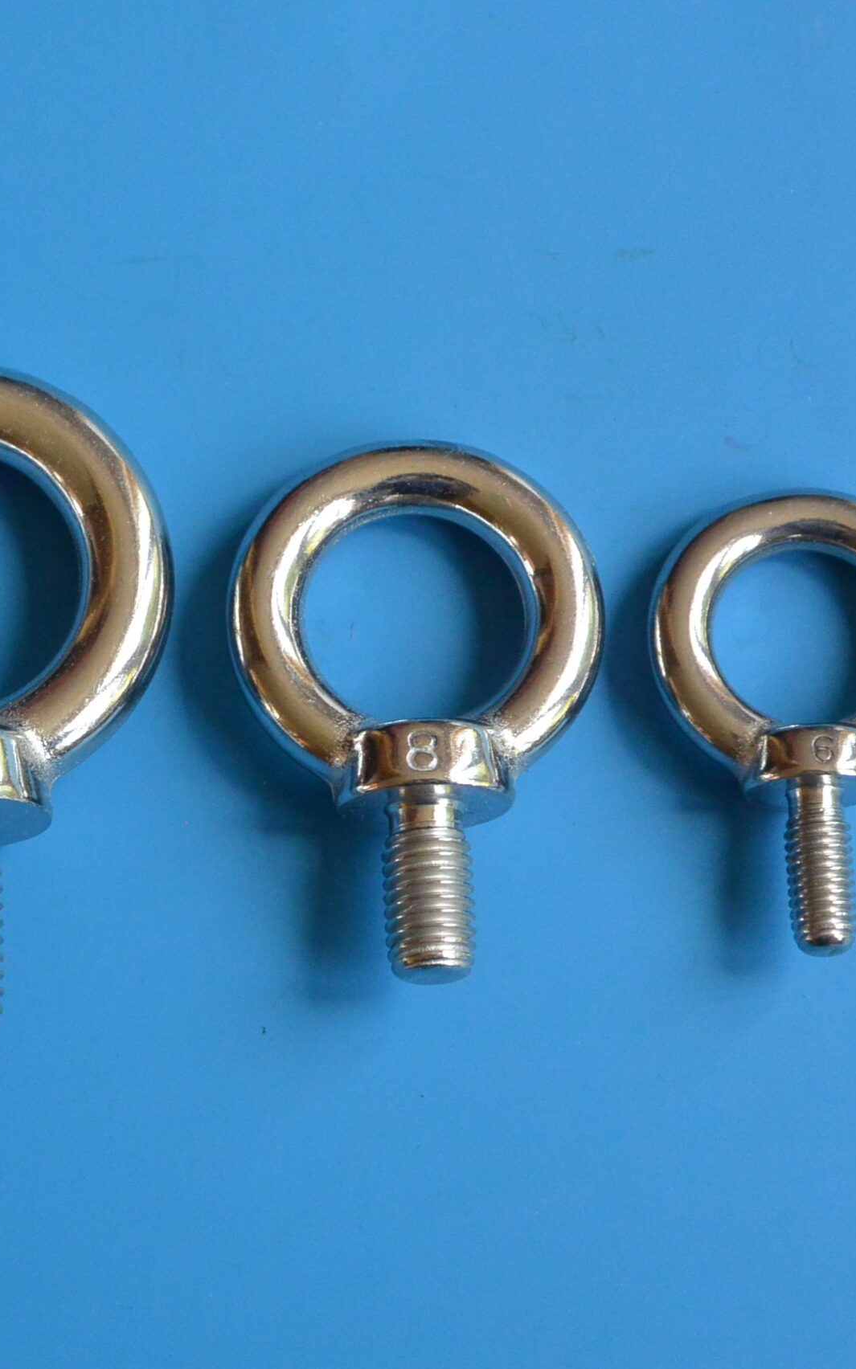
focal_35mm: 124
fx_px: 4628
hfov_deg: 10.5
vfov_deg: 16.8
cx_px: 26
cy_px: 684
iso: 720
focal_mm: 30
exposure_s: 1/60
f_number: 5.6
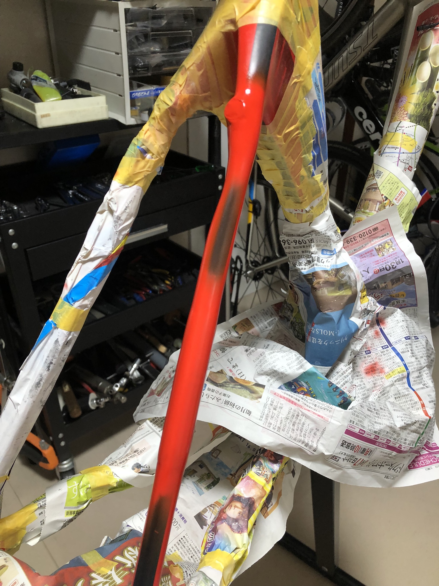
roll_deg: -1.1
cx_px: 220
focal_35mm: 28
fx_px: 473
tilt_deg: -30.3
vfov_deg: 63.4
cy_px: 293
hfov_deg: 49.7
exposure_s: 1/30
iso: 32
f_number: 1.8
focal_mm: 3.99
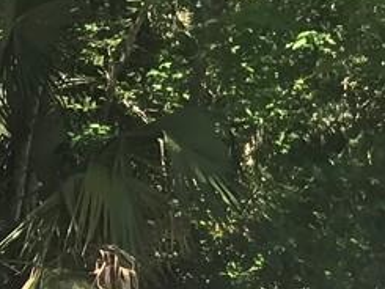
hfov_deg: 9.6
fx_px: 2036
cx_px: -531
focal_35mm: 183
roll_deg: -0.1
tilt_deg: -0.2
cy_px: 280
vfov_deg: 8.1
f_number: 1.8
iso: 20
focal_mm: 3.99
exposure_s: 1/260
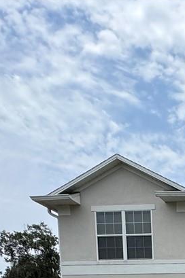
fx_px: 440
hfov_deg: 19.5
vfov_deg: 26.6
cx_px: 303
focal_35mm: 57
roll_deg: -1.4
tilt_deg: -4.5
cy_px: 404
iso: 50
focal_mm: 2.22
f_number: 2.2
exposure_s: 1/2146
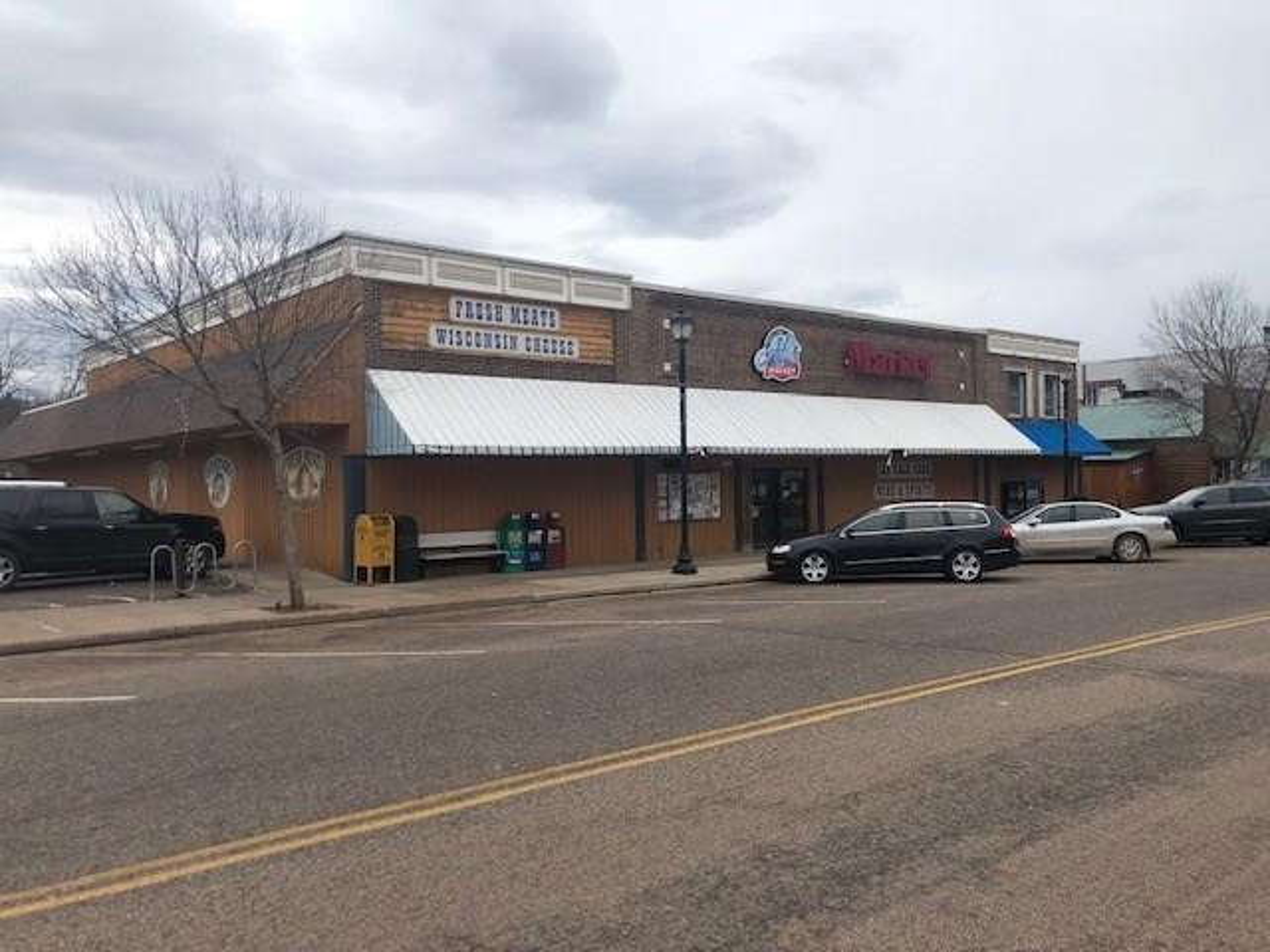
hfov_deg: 63.4
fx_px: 1027
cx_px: 635
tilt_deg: +1.2
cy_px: 476
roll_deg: +0.8
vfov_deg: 49.7
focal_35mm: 28
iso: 20
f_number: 1.8
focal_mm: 4
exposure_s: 1/1736
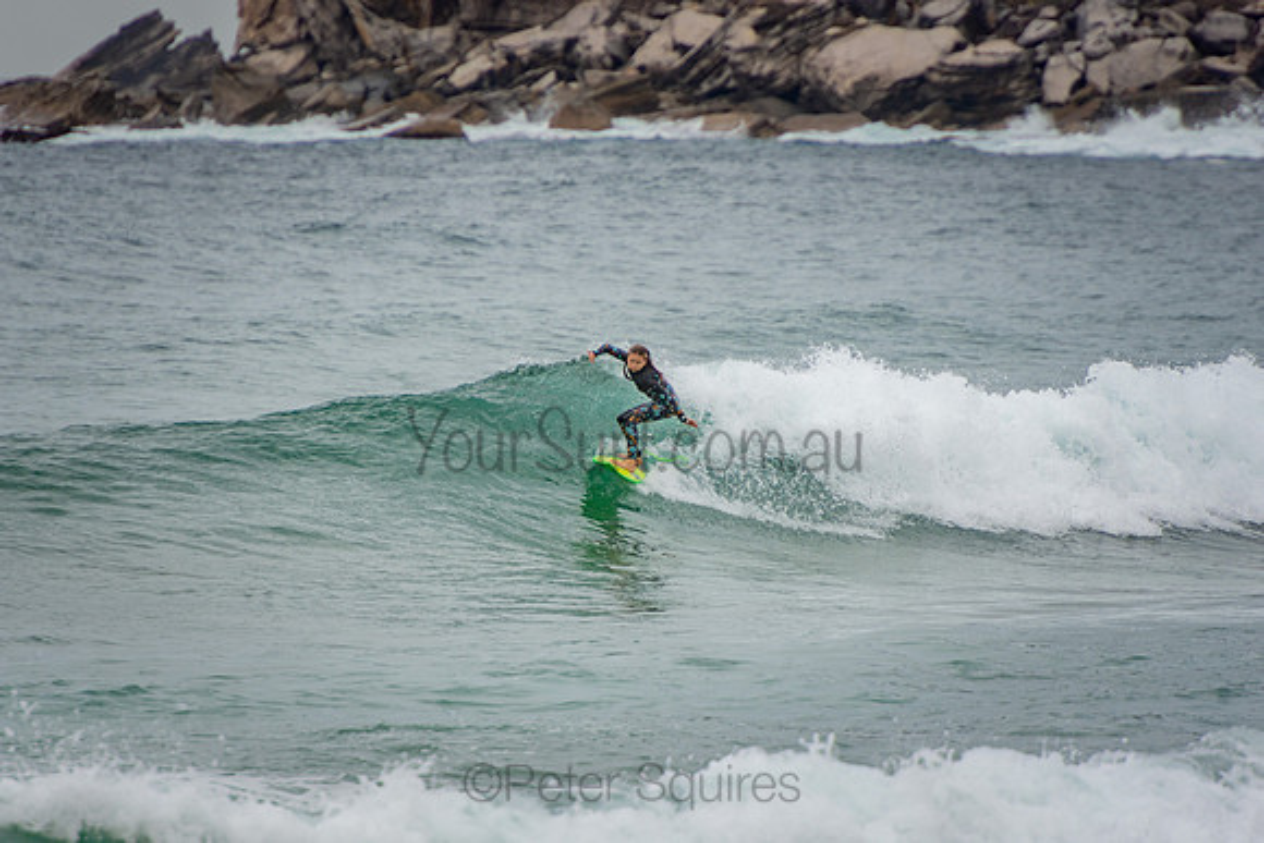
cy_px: 422
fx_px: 20544
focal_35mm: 585
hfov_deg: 3.5
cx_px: 632
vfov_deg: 2.4
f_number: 5.6
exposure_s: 1/1600
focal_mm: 390
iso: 200
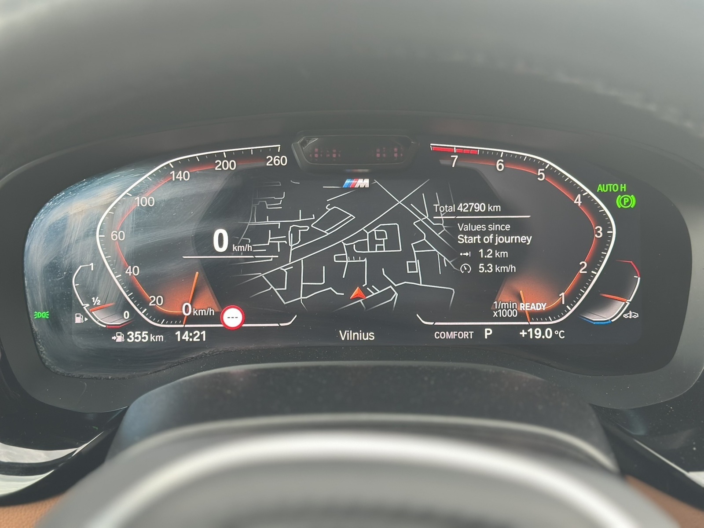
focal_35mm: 48
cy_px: 264
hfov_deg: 39.7
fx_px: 976
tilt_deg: -18.7
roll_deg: -1.8
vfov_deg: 30.3
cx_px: 352
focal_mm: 6.86
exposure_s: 1/60
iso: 125
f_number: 1.78
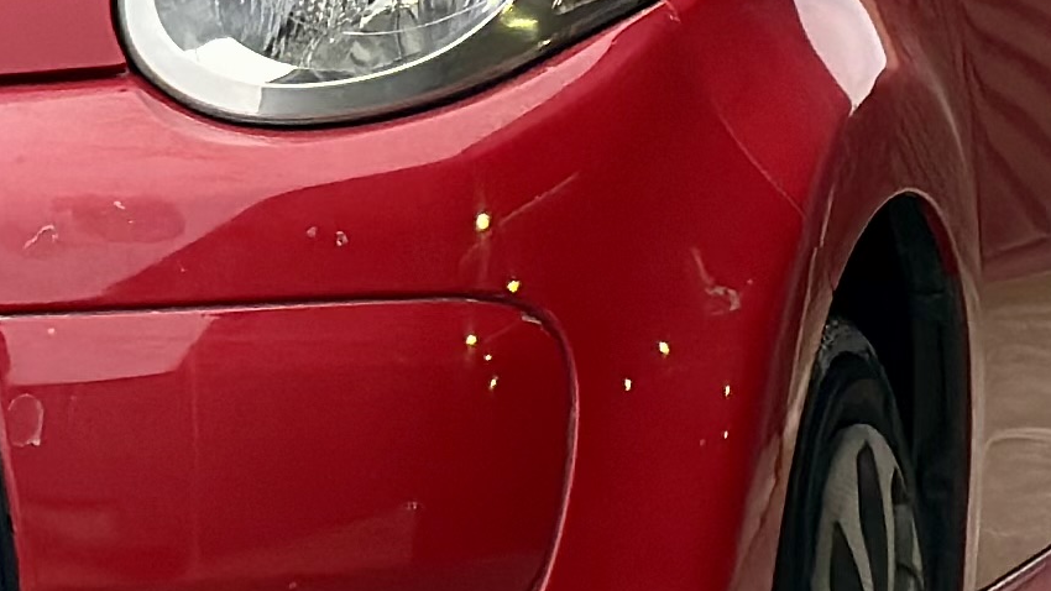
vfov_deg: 4.9
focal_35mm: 248
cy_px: -342
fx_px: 6911
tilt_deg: +1.1
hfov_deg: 8.6
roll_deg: +0.1
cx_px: -62
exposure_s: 1/719
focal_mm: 6.86
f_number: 1.78
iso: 80
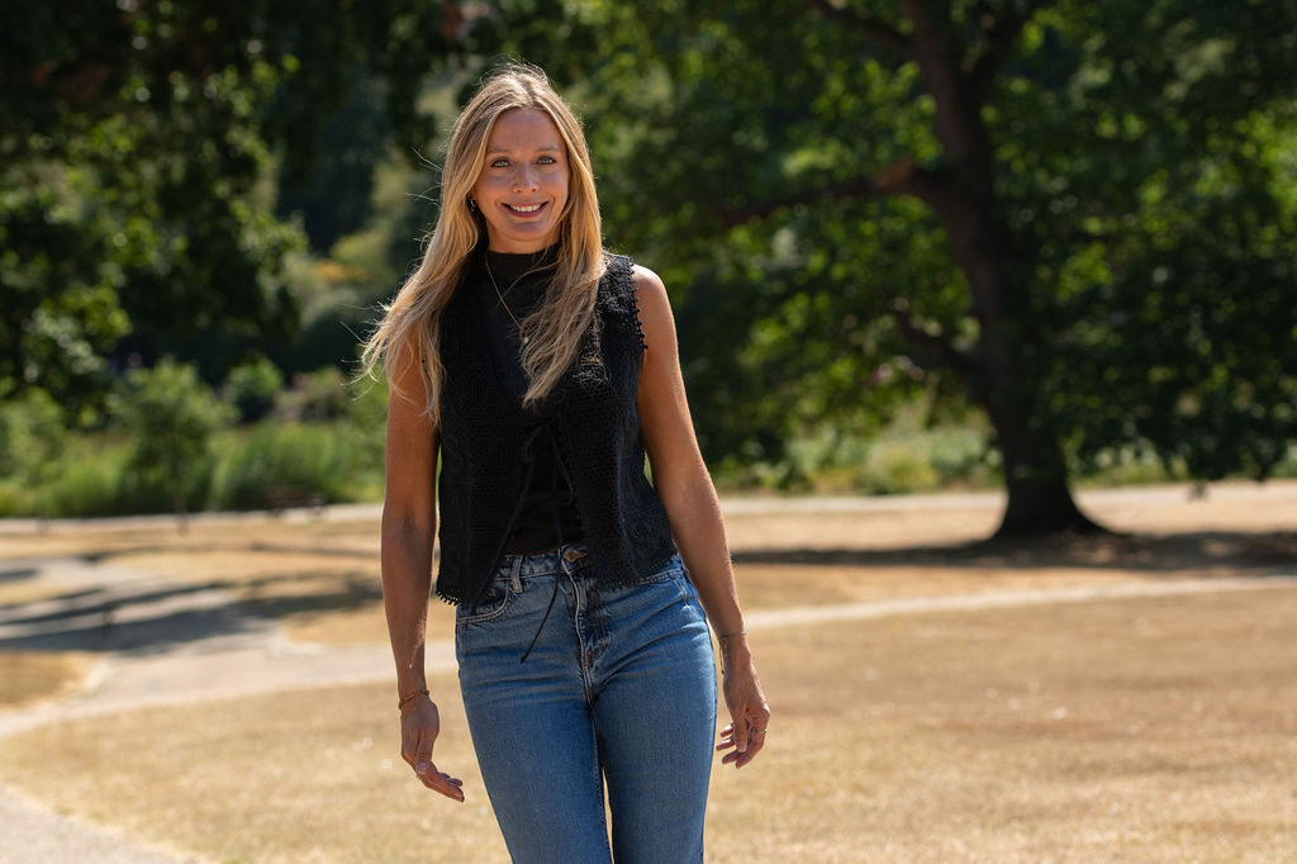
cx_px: 648
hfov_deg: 16.7
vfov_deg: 11.1
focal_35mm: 123
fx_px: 4430
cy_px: 432
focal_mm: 82
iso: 125
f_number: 4
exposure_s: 1/1000
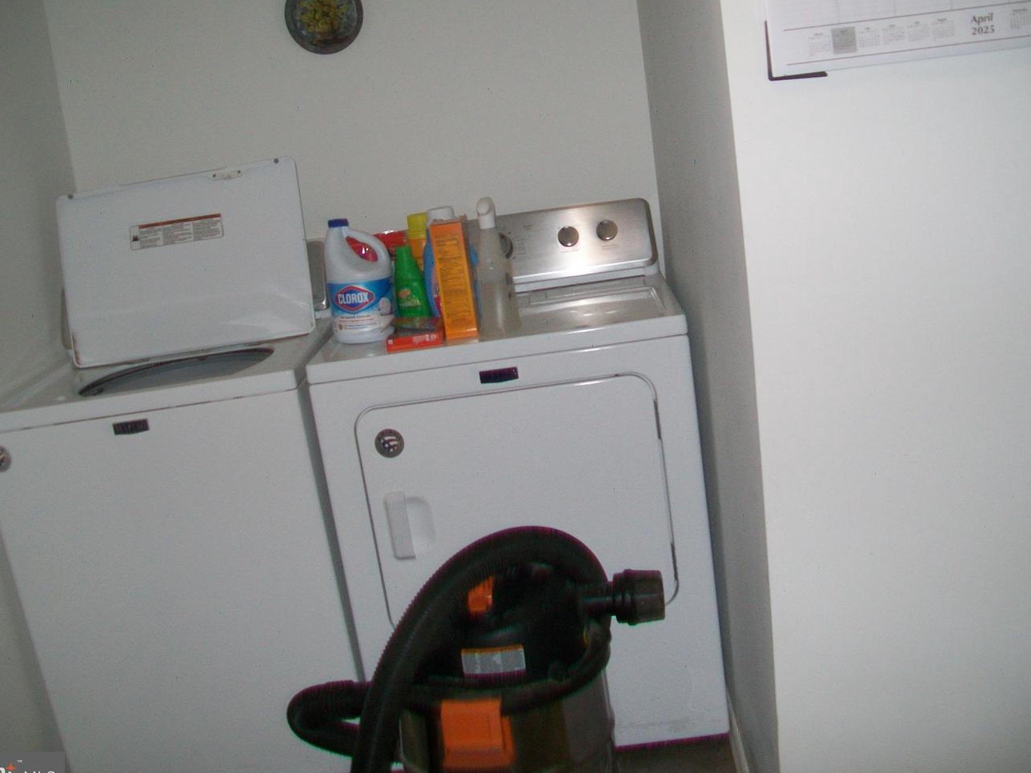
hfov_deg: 49.0
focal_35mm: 38
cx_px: 500
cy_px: 366
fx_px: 1132
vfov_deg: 37.7
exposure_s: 1/60
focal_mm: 6.1
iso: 64
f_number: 2.7
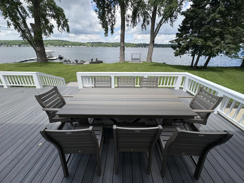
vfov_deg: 85.7
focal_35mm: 14
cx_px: 122
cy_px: 92
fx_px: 99
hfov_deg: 102.1
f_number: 2.2
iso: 40
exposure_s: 1/1078
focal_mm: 2.22
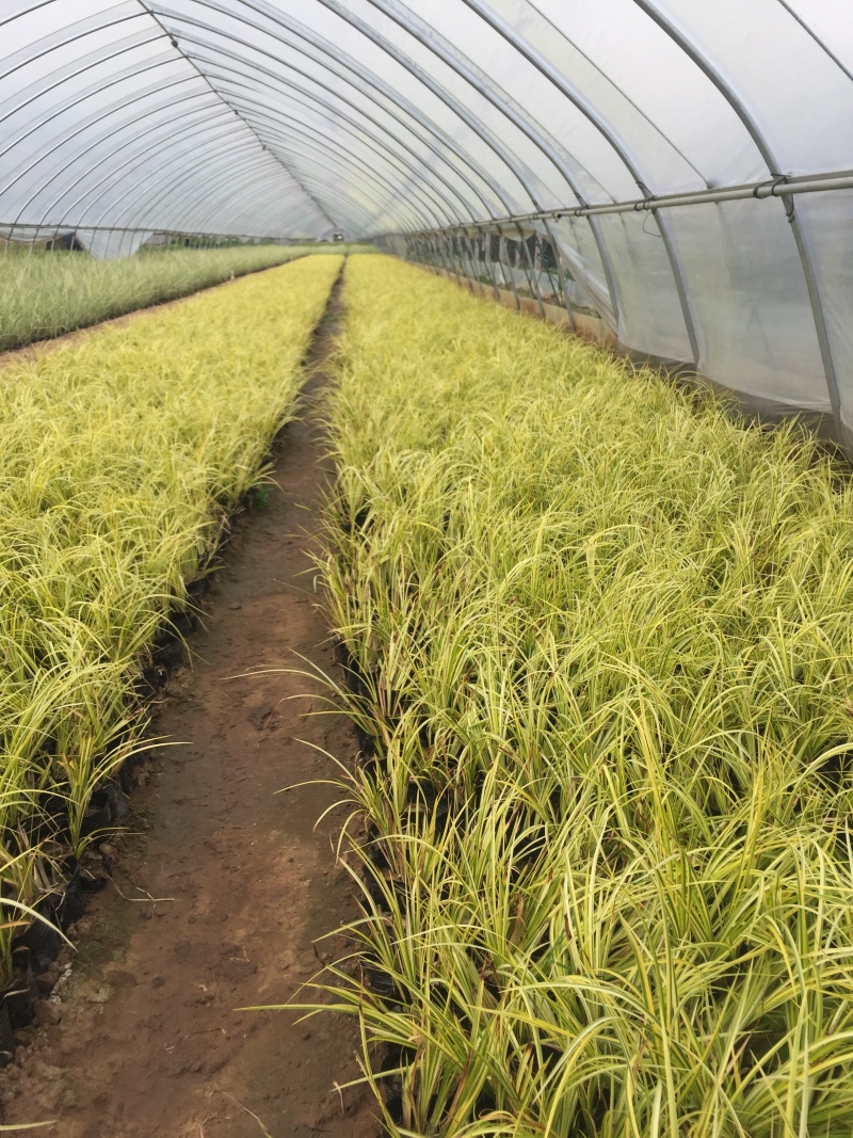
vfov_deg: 61.7
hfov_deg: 48.2
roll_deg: +0.9
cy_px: 569
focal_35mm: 29
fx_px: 953
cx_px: 426
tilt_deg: -17.6
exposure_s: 1/542
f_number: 2.2
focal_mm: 4.15
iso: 32
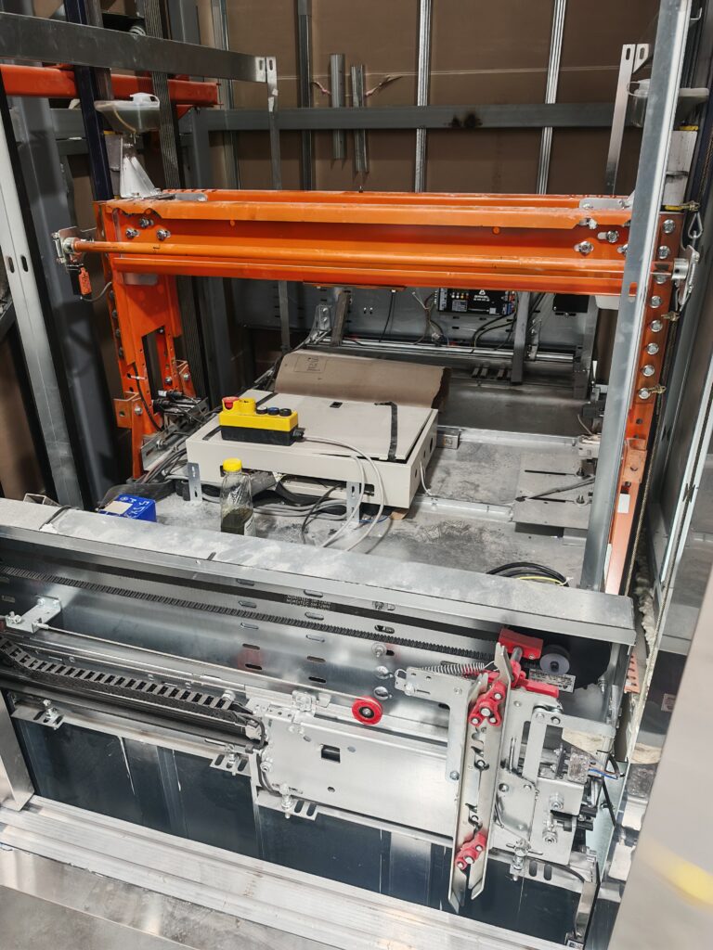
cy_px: 475
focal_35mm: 24
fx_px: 659
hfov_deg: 56.8
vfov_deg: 71.6
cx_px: 356
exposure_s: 1/100
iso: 500
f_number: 2
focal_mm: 6.83
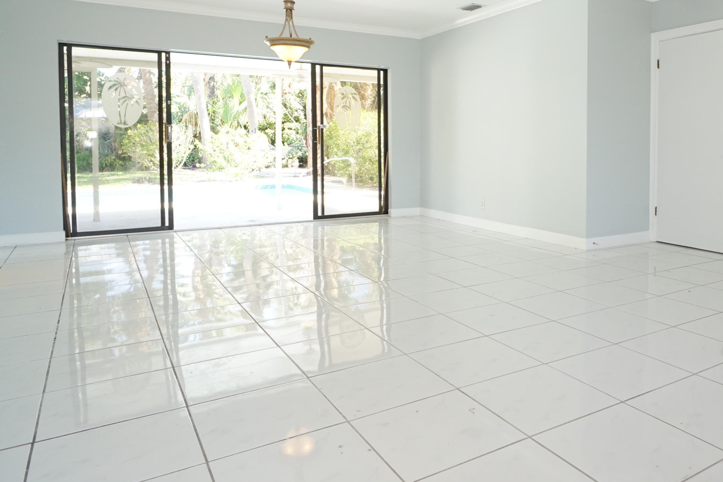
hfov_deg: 52.0
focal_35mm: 36
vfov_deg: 36.5
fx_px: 723
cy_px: 165
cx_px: 489
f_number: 6.3
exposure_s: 1/80
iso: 640
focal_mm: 16
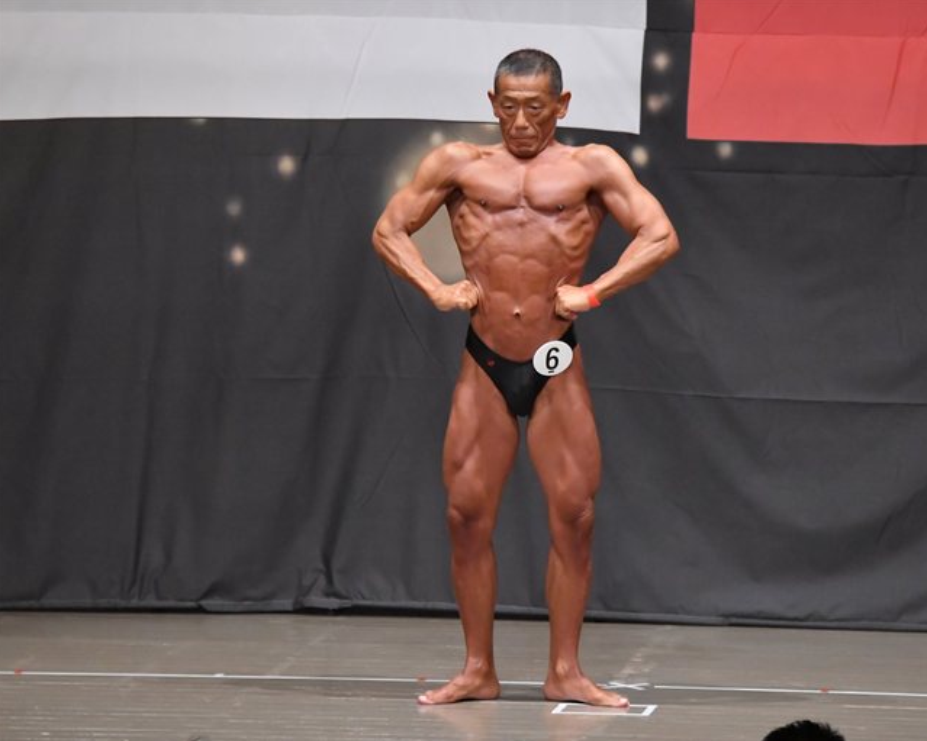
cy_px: 370
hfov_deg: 7.1
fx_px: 7489
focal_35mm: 273
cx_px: 553
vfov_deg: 5.7
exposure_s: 1/400
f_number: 5.6
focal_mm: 160
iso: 6400
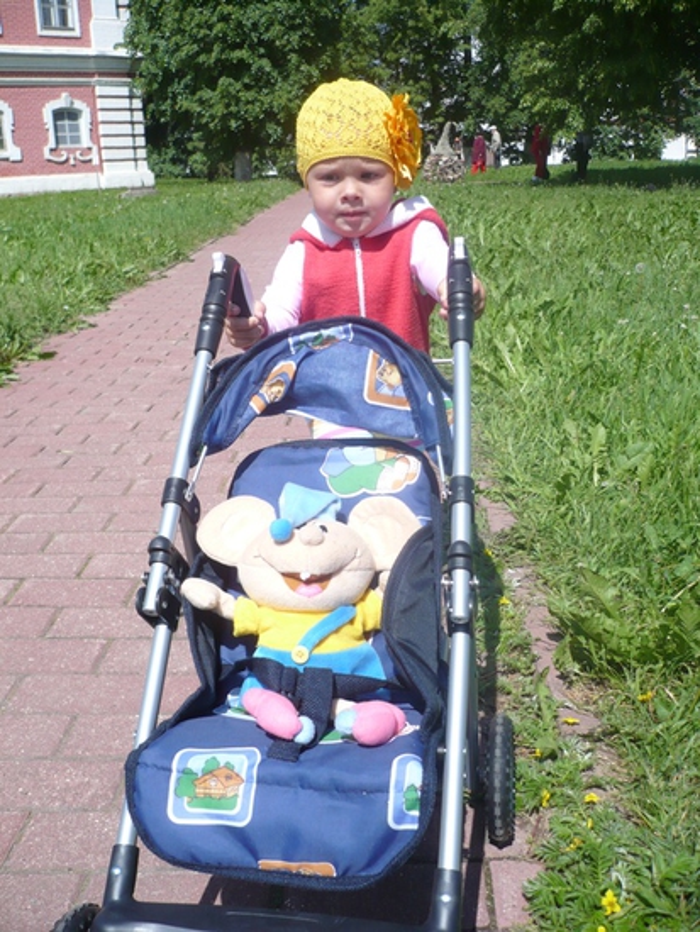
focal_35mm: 35
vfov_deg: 52.6
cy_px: 466
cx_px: 350
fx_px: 943
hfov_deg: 40.7
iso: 100
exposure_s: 1/1600
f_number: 8
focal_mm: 5.8
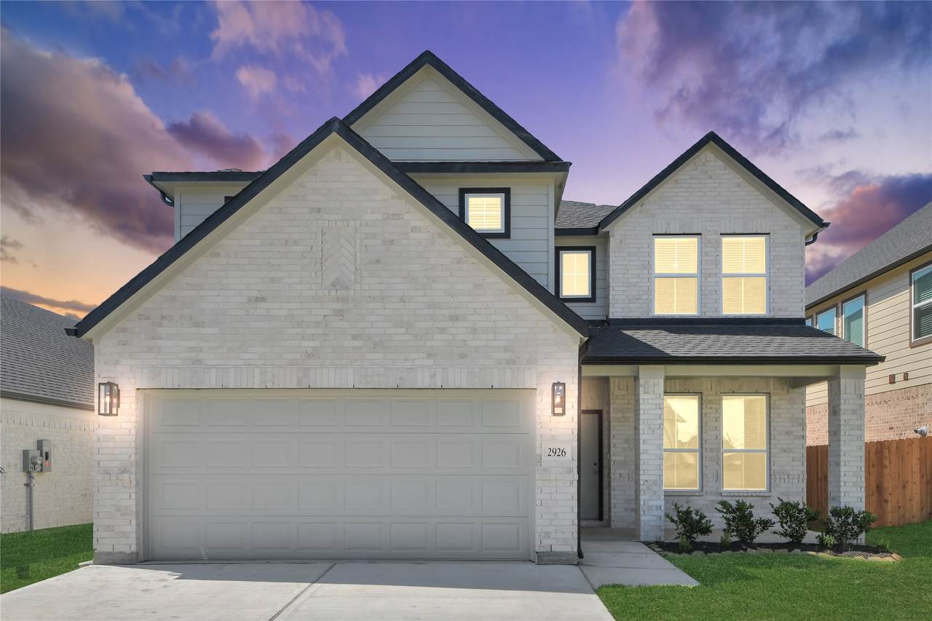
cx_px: 466
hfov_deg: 73.8
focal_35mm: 24
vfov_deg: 53.1
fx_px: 621
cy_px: 310
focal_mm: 16
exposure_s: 1/250
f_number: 13
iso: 100
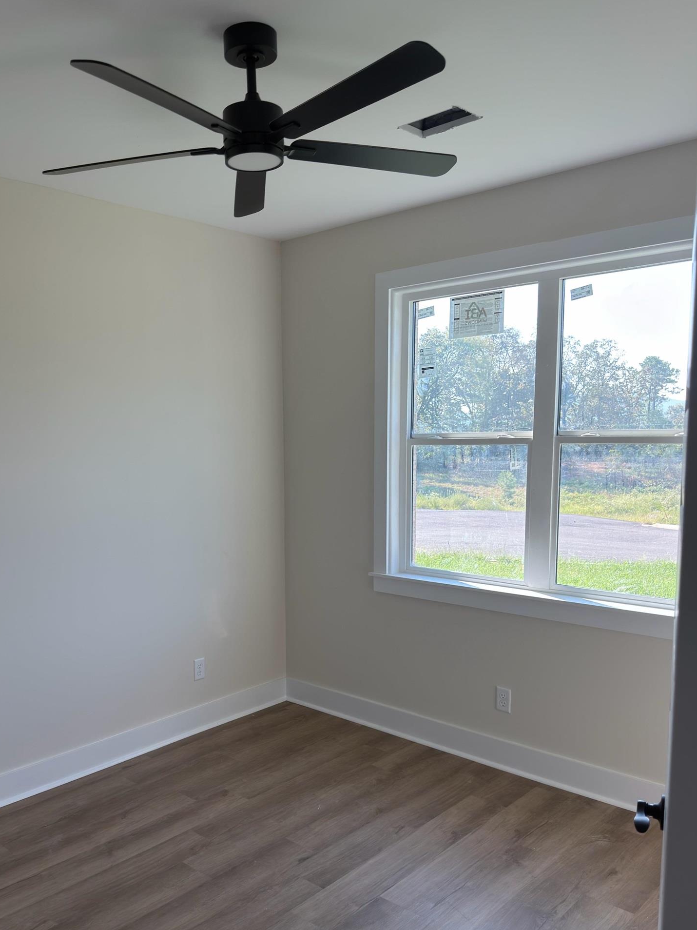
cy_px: 535
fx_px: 779
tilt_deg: -8.3
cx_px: 282
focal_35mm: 29
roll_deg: +1.0
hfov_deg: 48.0
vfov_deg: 61.4
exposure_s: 1/378
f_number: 1.78
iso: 80
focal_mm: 6.76
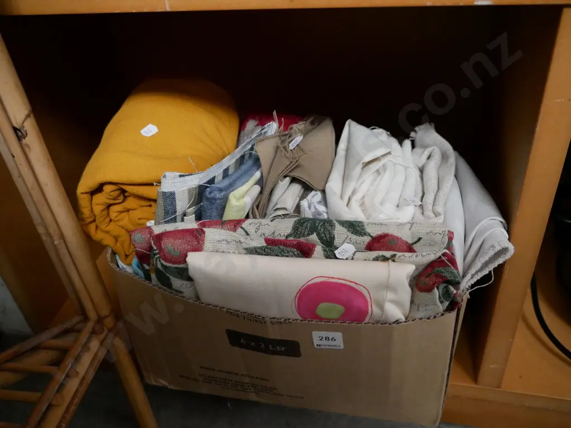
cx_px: 286
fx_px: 561
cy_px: 214
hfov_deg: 54.0
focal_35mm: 34
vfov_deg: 41.8
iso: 3200
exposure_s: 1/25
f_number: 4
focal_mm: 17
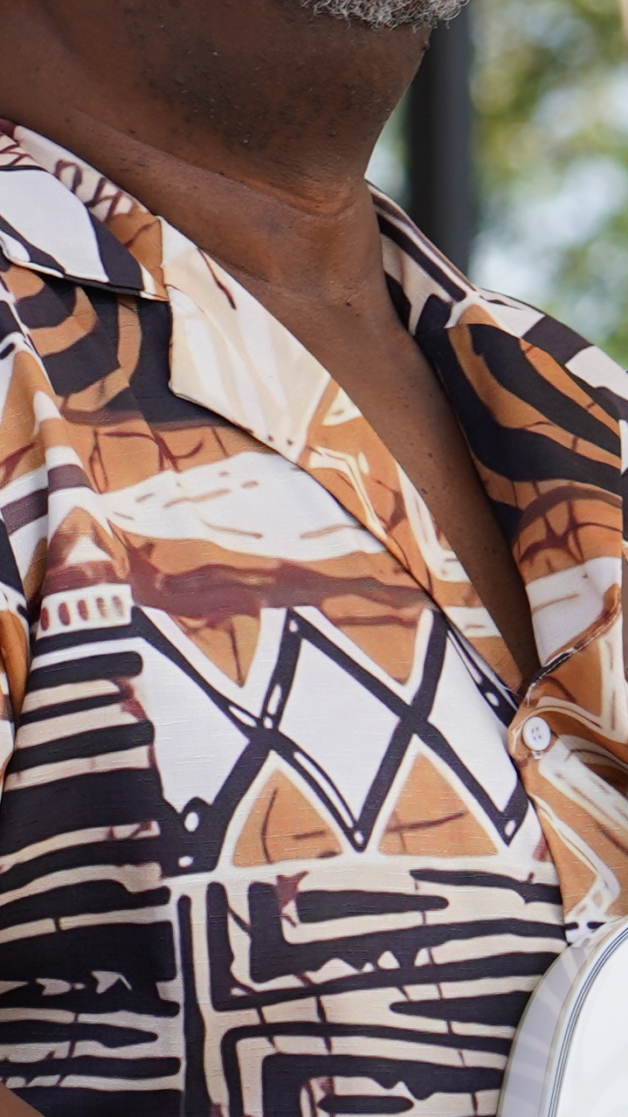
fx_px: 15283
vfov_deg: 4.2
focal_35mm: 516
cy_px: -468
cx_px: 551
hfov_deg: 2.4
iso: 100
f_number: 5
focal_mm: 105
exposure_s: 1/200
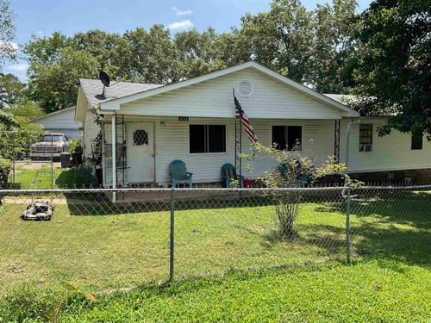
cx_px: 216
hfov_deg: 61.7
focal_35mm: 29
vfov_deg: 48.2
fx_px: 361
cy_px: 162
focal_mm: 3
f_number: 1.8
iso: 16
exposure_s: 1/749
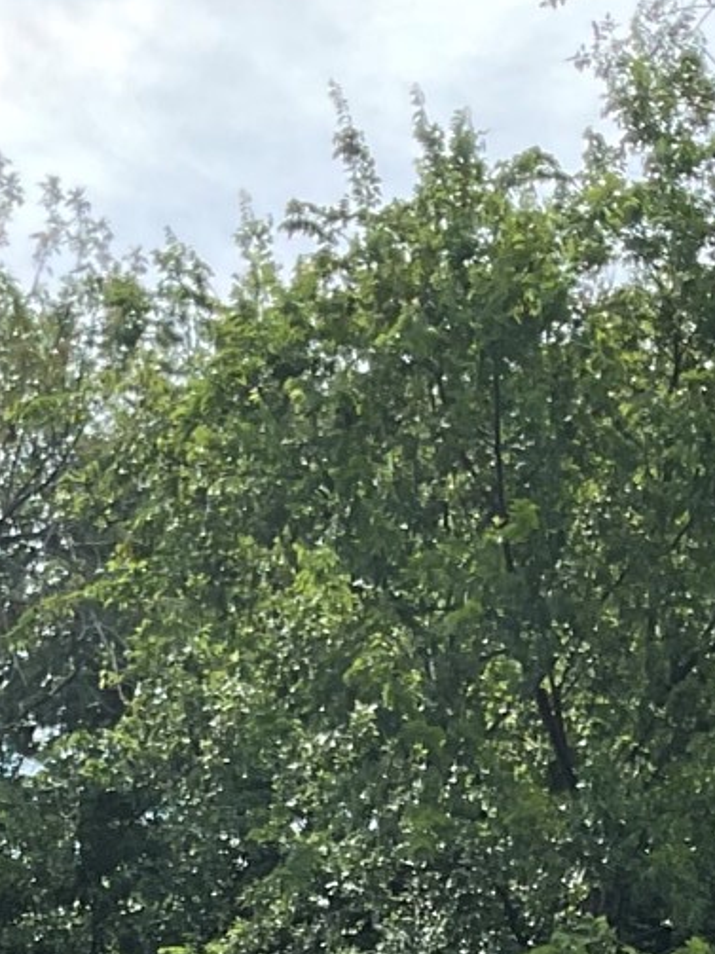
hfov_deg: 12.5
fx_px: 3251
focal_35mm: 118
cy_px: 1902
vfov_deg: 14.1
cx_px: 104
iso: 16
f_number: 1.8
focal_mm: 3
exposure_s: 1/683
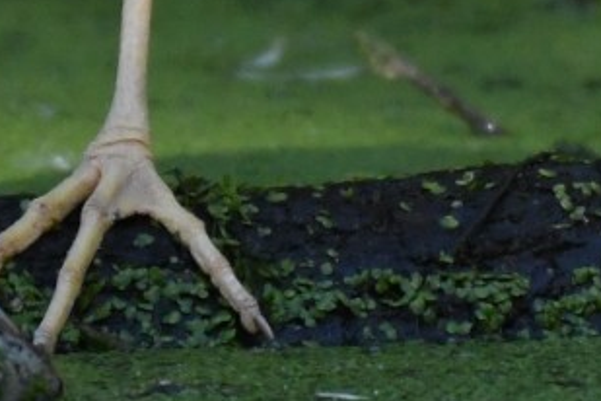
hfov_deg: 0.4
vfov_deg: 0.3
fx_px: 83966
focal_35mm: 5030
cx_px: -194
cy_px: -222
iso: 2000
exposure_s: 1/1250
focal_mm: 480
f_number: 5.6
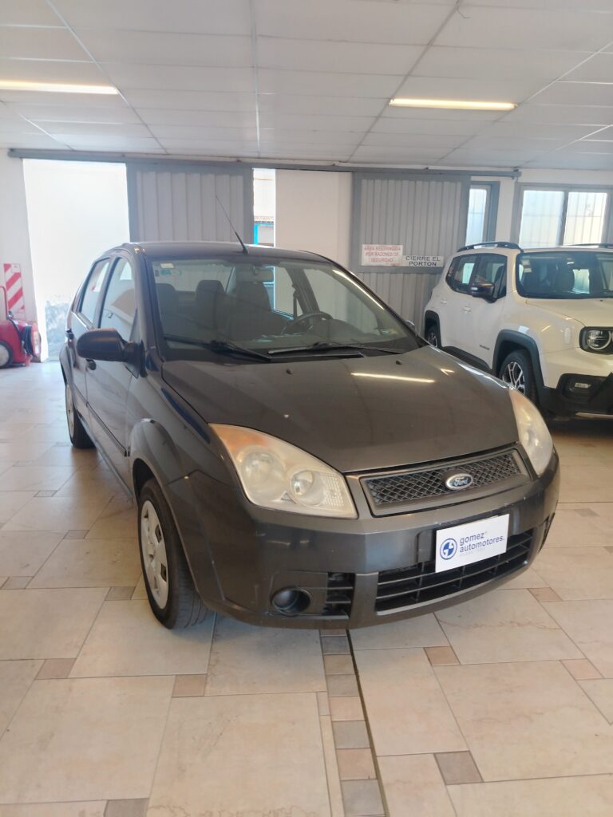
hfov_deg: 56.8
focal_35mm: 24
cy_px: 408
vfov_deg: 71.6
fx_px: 567
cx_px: 306
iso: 344
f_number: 1.75
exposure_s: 1/50
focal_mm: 5.25
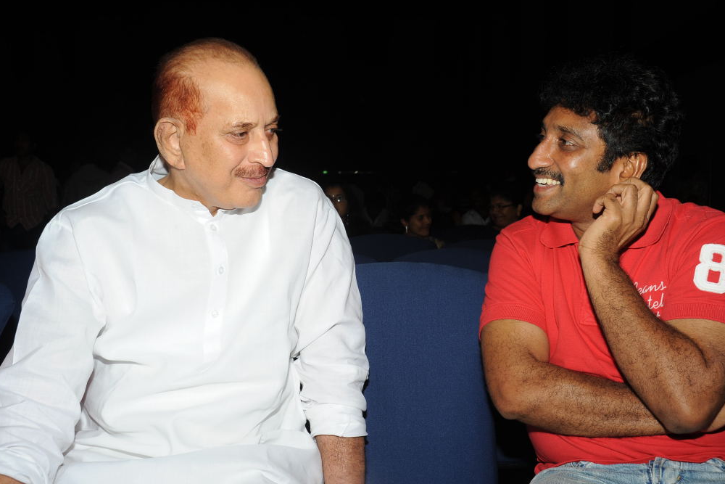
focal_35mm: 43
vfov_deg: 31.2
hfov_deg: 45.4
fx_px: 866
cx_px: 365
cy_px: 238
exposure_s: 1/125
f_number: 14
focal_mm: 42
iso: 320
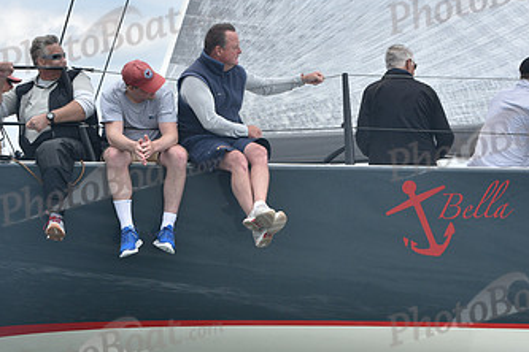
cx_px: 307
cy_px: 245
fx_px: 2101
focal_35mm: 143
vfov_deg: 9.6
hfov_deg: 14.3
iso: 250
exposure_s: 1/1000
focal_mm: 82
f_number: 5.6
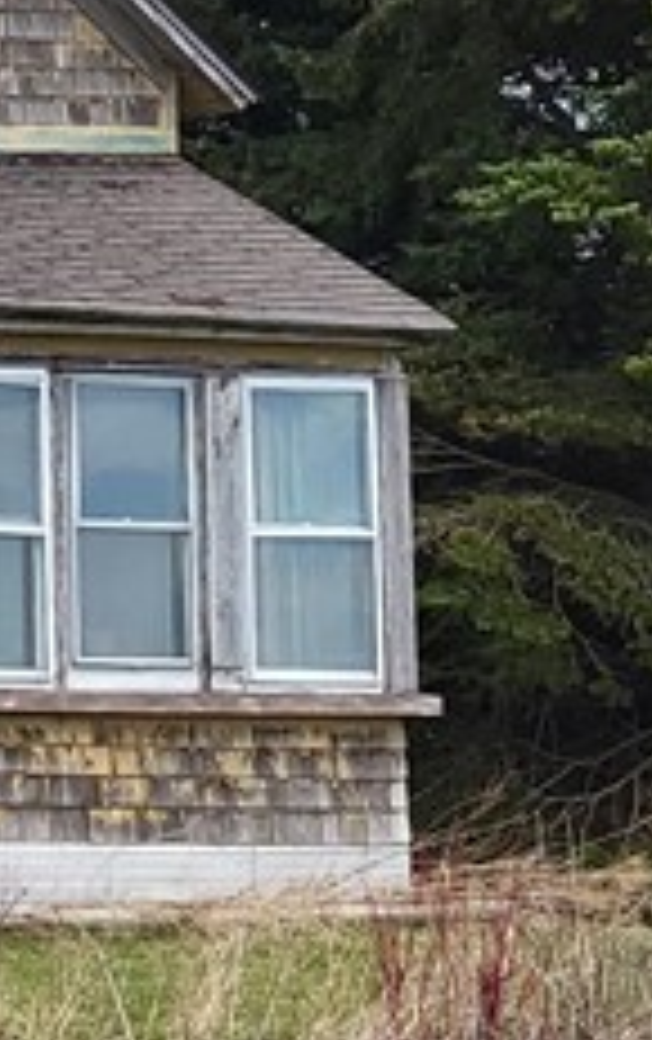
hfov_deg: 3.9
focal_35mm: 338
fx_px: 9580
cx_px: -49
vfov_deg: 6.2
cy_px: 972
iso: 50
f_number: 2.4
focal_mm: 9
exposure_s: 1/1102
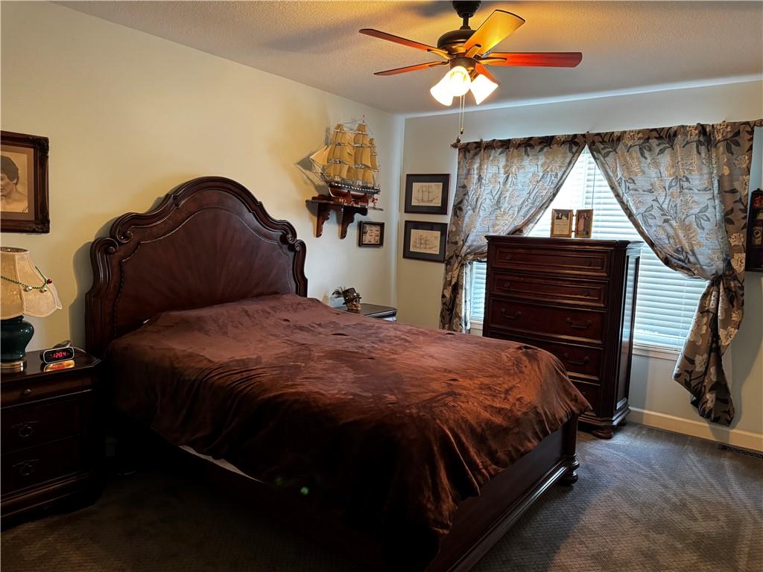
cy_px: 286
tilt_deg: -6.5
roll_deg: -2.1
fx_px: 529
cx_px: 382
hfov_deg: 71.6
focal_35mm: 24
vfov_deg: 56.8
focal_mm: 6.76
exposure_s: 1/60
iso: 640
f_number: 1.78
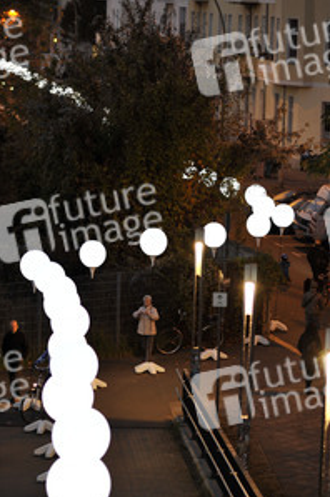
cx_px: 125
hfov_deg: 9.7
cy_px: 307
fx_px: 1943
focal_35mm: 141
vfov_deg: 14.6
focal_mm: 105
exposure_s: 1/60
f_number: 2.5
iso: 1000
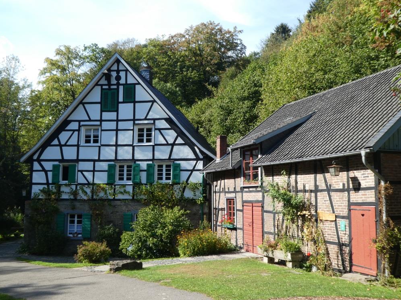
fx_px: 394
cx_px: 206
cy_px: 154
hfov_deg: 54.0
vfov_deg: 41.8
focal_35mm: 34
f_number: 3.6
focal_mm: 5.8
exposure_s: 1/320
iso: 80
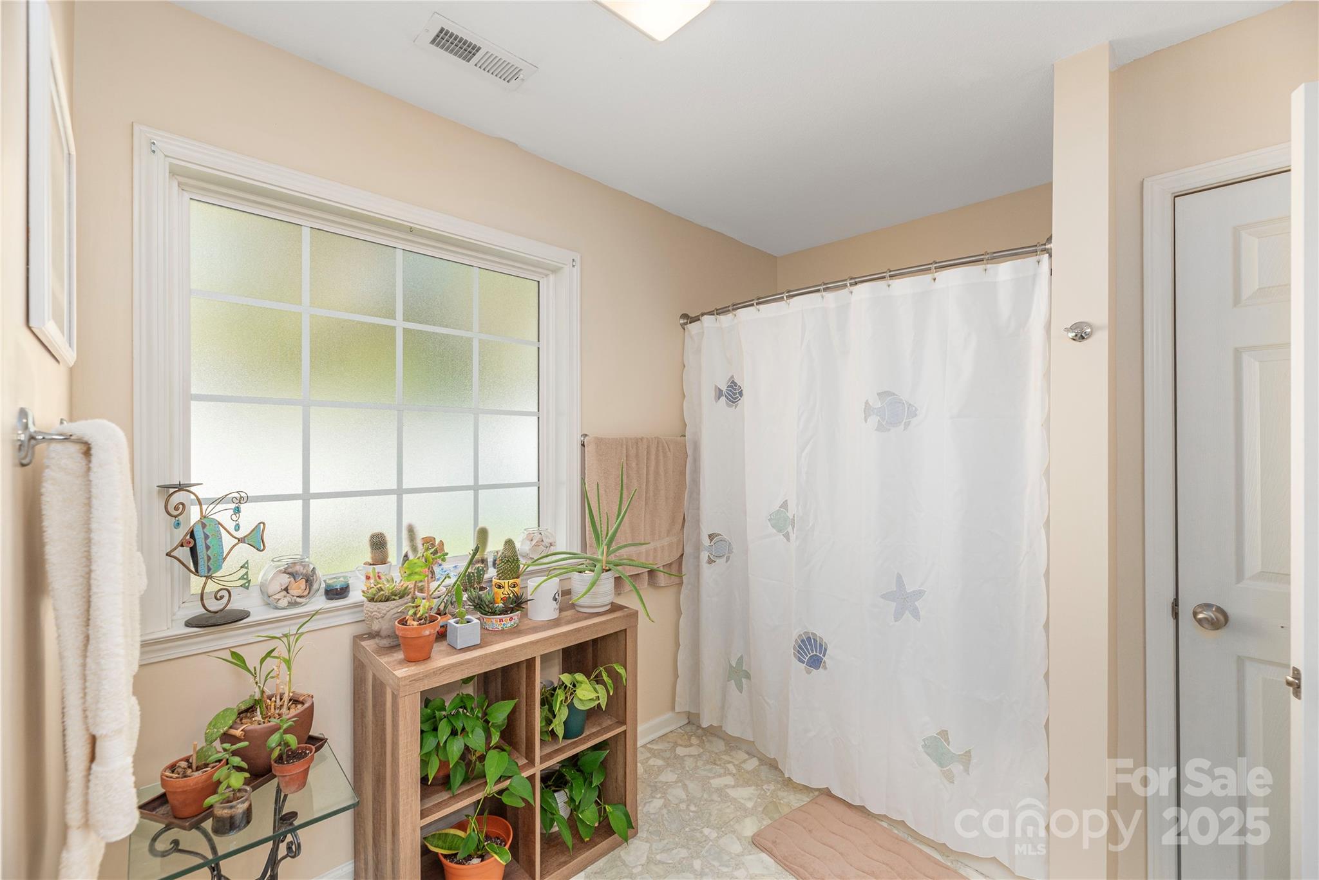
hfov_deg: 104.2
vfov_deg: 81.3
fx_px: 513
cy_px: 440
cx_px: 660
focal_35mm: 14
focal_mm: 14
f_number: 7.1
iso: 320
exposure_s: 1/200
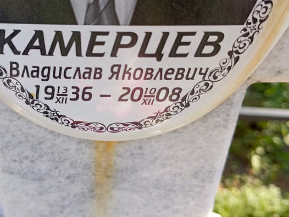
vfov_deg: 37.4
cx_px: 107
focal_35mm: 38
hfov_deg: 48.5
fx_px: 317
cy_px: 76
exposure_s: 1/244
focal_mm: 4.76
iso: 105
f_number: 1.69
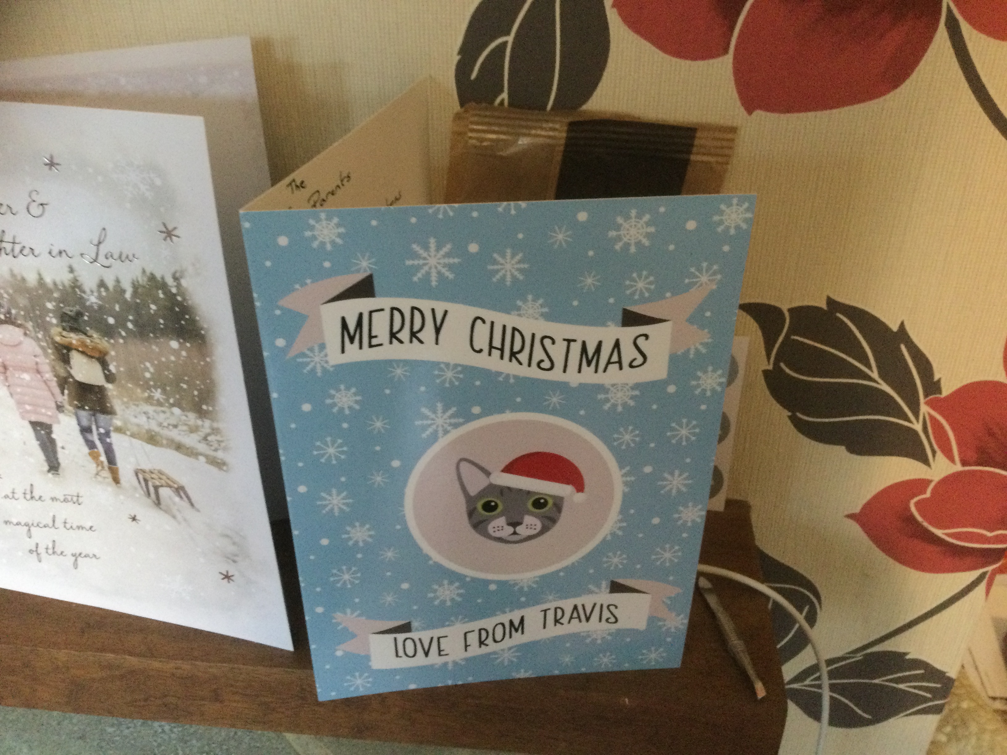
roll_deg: -1.6
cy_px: 378
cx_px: 504
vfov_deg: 45.4
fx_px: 902
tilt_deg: -33.5
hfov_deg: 58.4
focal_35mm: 31
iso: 400
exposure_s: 1/17
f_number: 2.4
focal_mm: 3.3
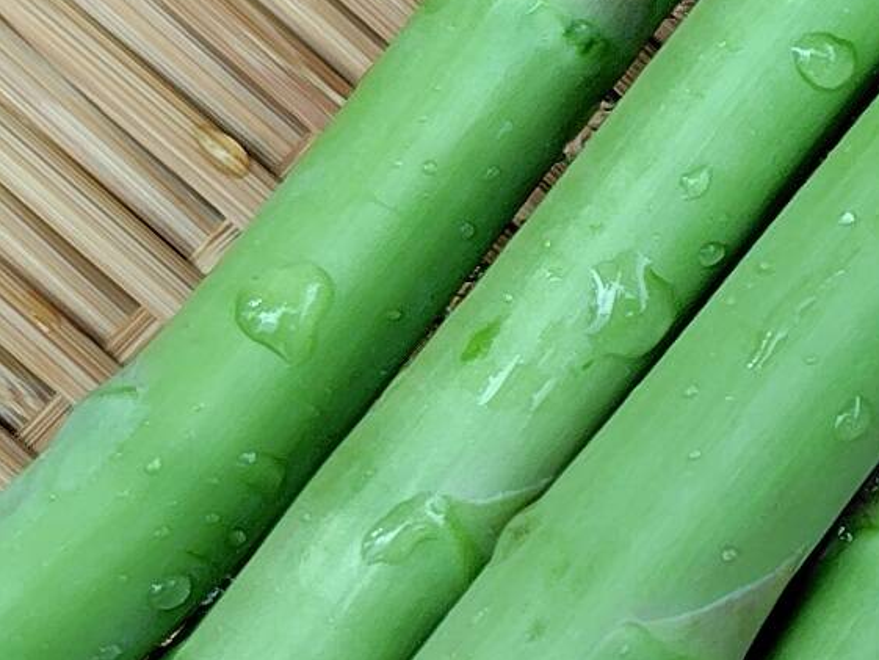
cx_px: 1854
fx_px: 4267
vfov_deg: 8.8
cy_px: 541
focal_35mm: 168
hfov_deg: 10.6
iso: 58
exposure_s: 1/120
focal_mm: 5.6
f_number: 1.9
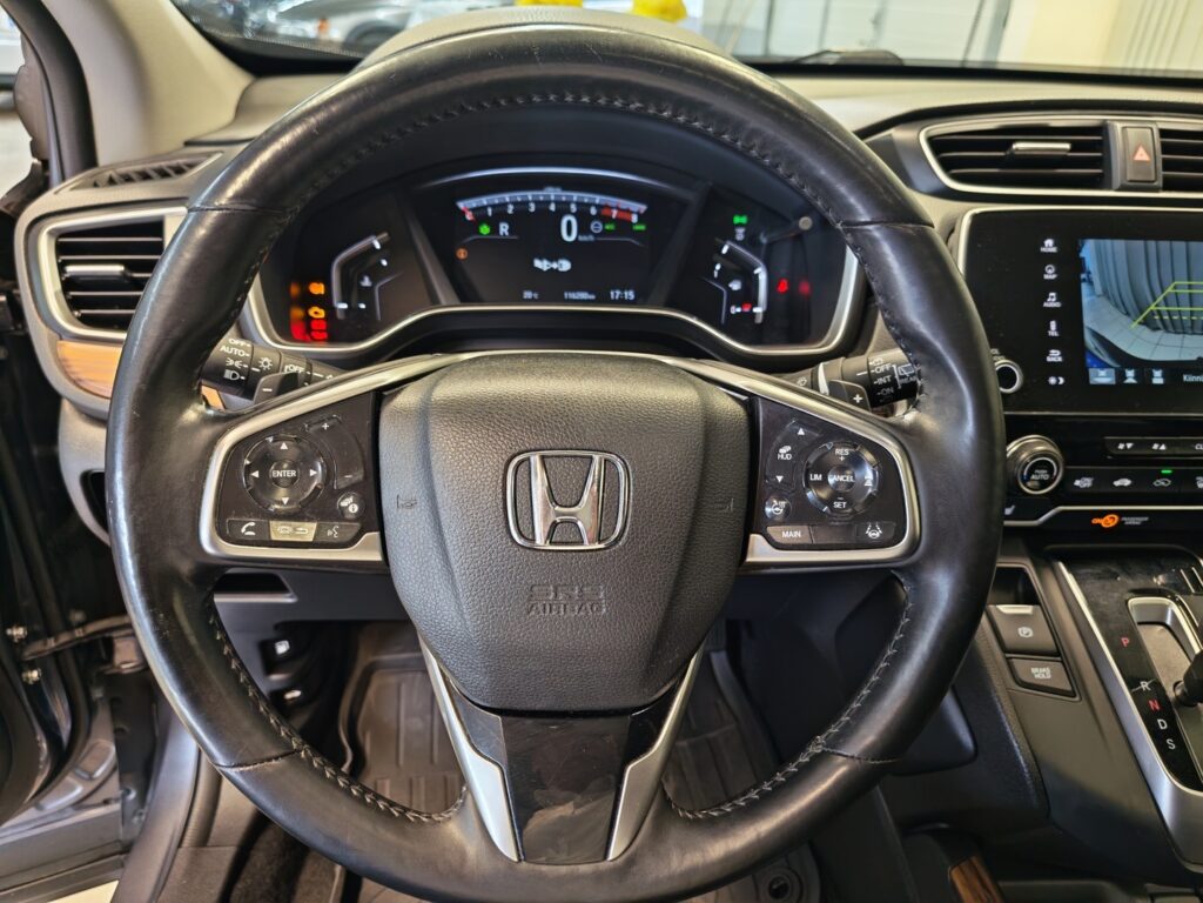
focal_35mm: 23
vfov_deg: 58.9
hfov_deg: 73.9
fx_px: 799
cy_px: 452
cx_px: 602
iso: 250
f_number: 1.6
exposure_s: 1/50
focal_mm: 5.4
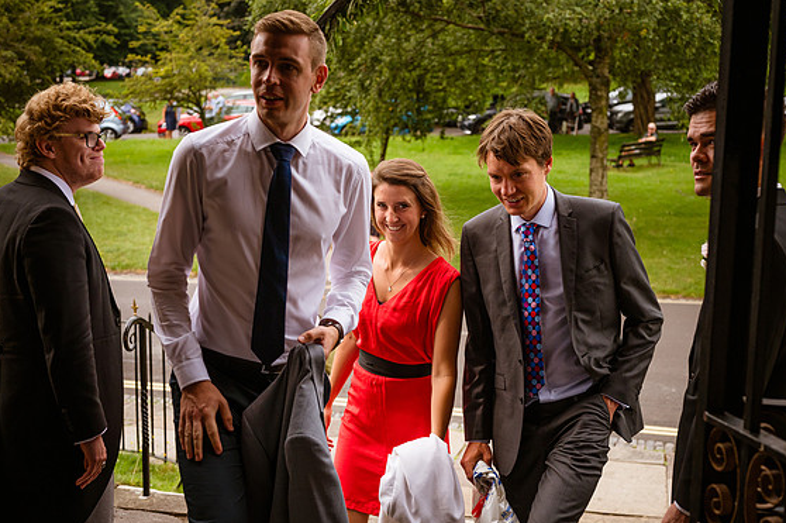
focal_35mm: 52
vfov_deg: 25.9
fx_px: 1134
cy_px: 271
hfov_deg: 38.2
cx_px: 403
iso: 720
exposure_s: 1/2000
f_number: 5
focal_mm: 50
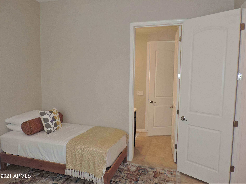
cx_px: 123
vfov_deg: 56.8
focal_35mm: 24
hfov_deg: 71.6
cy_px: 92
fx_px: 171
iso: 200
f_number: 3
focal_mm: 4.3
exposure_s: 1/40
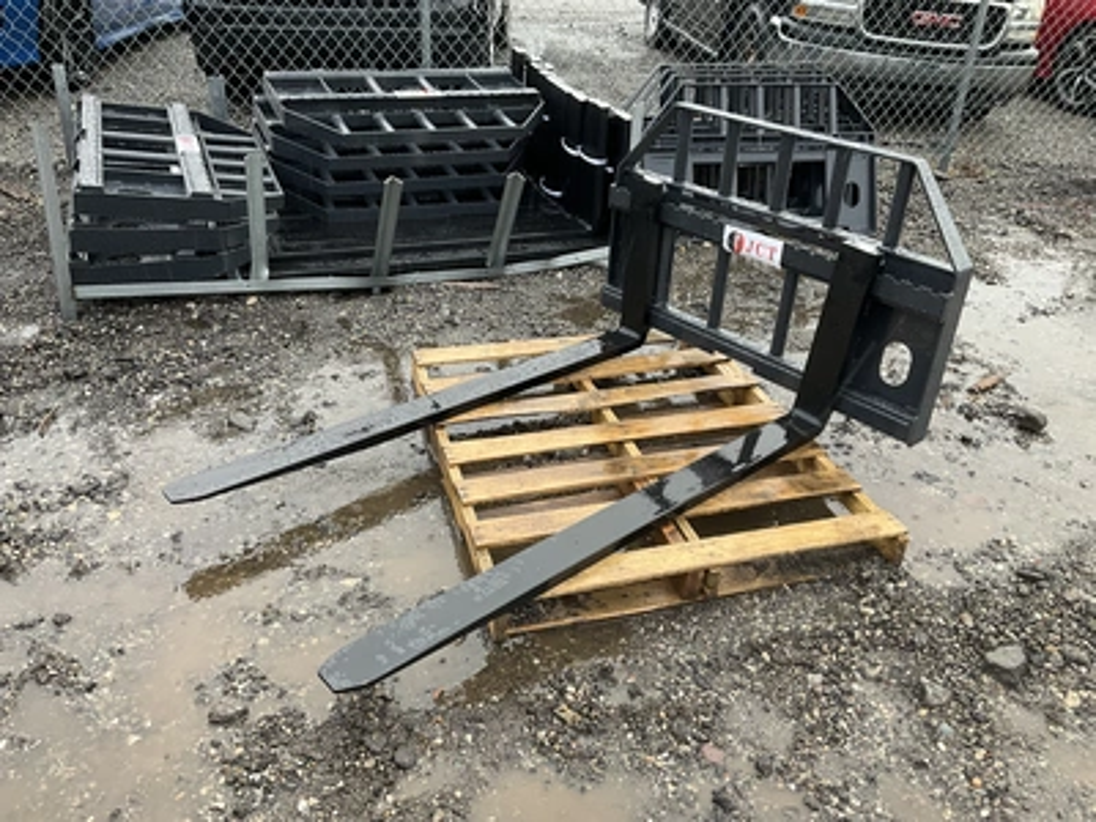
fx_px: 918
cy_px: 411
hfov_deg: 61.7
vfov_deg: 48.2
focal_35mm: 29
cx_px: 548
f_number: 1.8
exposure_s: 1/114
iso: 64
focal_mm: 3
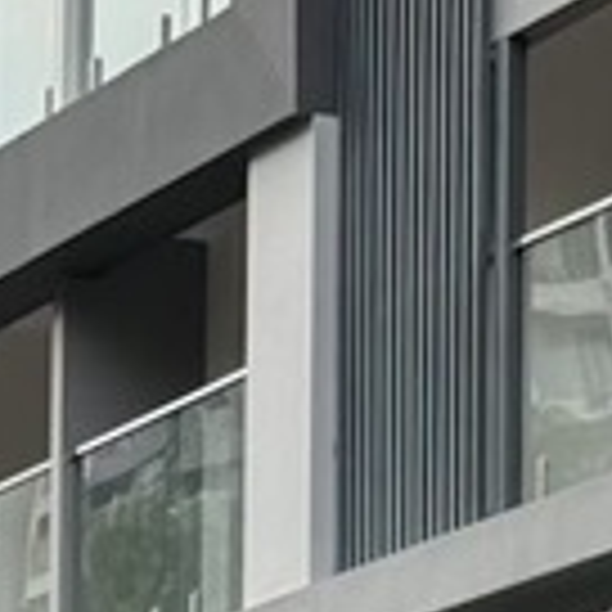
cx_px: -963
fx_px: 5001
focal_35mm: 250
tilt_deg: +6.0
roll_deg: -1.3
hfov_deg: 6.6
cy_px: 1008
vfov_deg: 6.9
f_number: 1.78
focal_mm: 6.76
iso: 64
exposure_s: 1/568
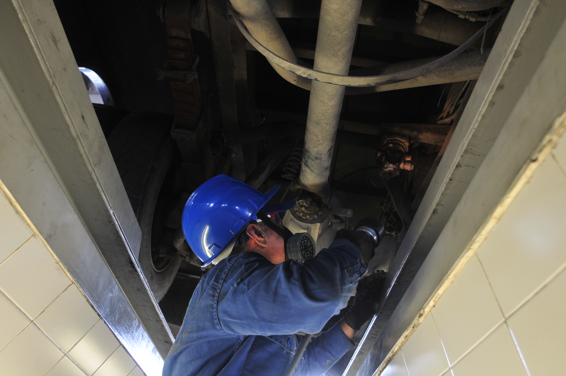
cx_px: 283
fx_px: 471
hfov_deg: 62.0
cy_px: 188
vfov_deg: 43.5
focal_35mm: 30
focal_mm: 20
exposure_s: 1/60
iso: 400
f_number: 3.2
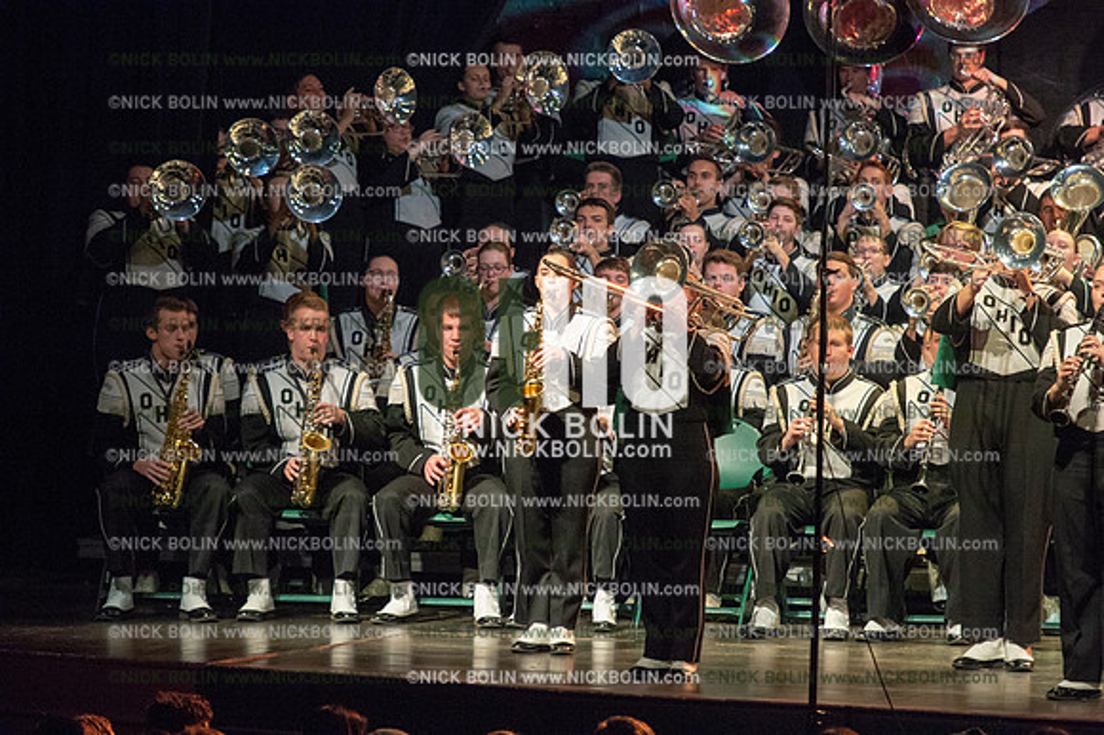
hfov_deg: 8.6
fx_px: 7356
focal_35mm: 240
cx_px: 552
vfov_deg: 5.7
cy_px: 368
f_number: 5.6
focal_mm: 240
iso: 8000
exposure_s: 1/250
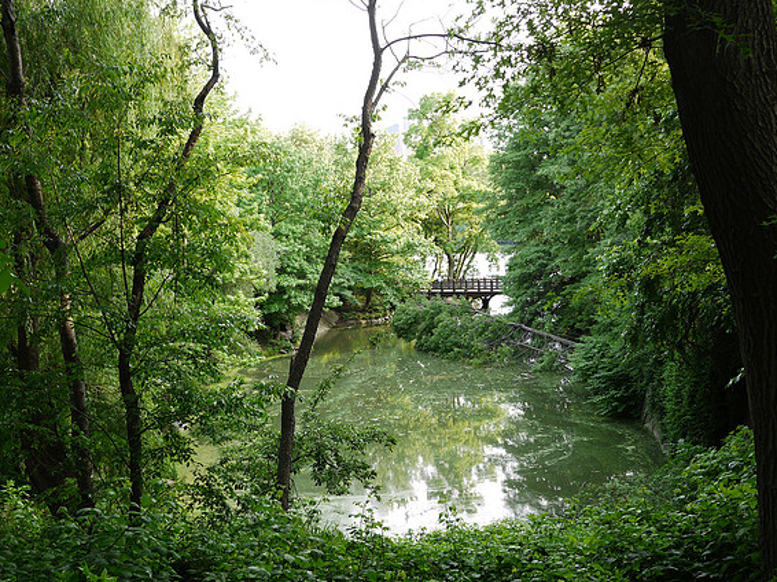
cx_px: 382
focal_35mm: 41
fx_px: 920
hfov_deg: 45.8
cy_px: 292
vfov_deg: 35.1
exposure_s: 1/80
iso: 100
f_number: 3.5
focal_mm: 20
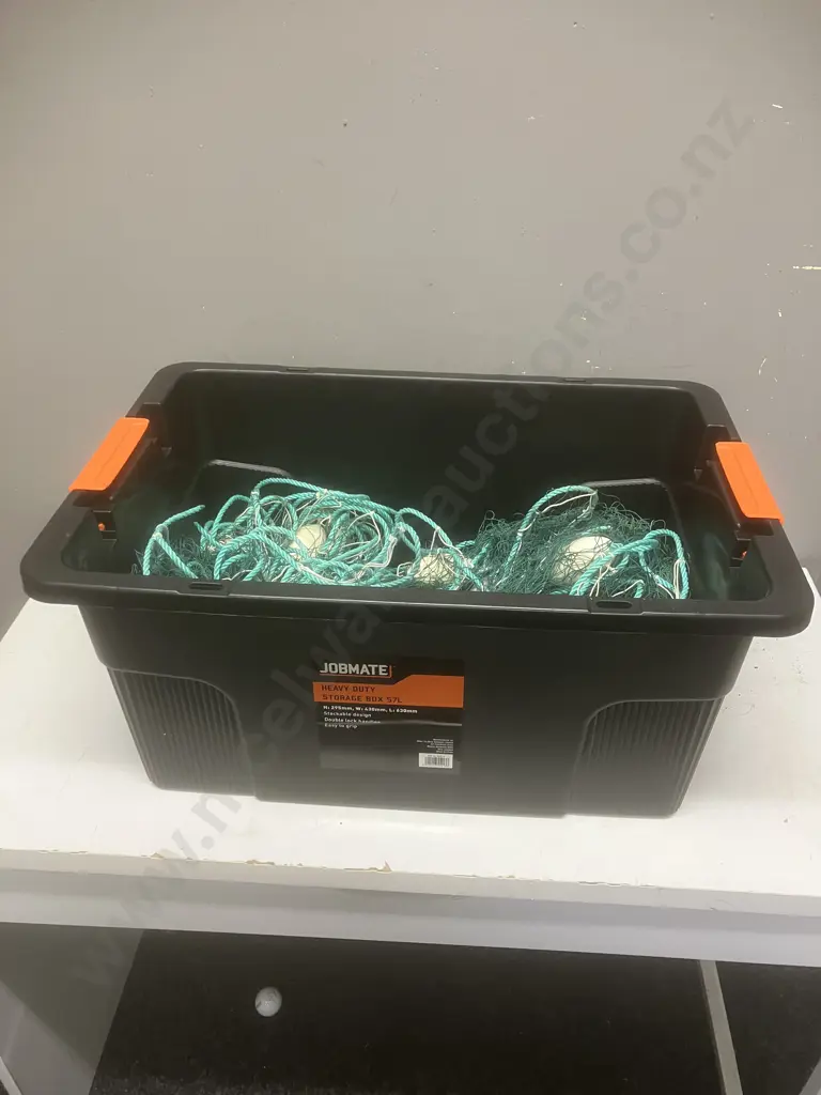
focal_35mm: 28
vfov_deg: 63.4
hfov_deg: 49.7
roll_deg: -1.7
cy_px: 548
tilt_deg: -31.9
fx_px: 885
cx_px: 410
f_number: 1.8
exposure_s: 1/50
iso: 125
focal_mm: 3.99
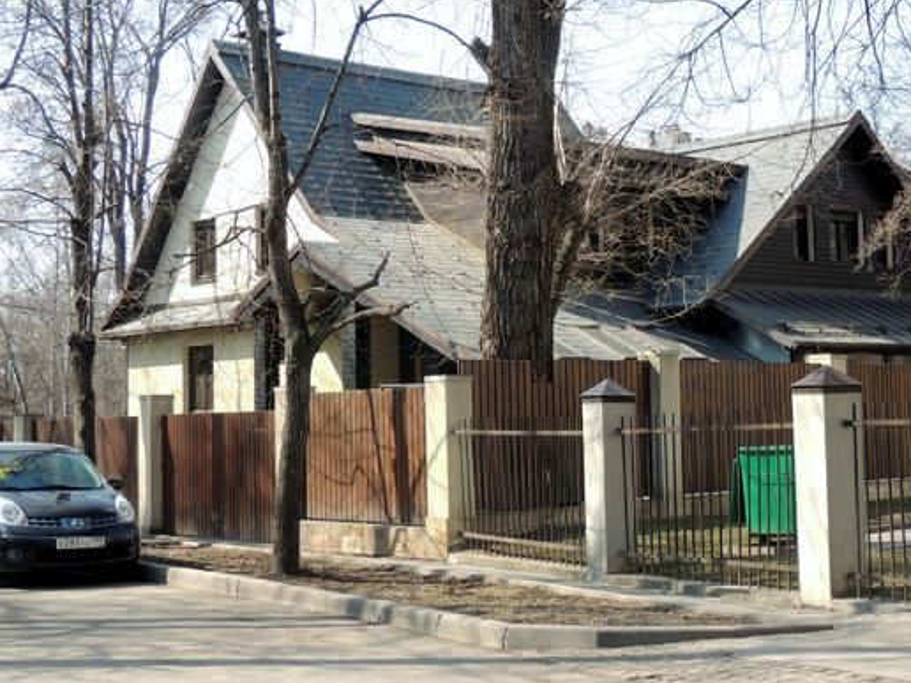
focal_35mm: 62
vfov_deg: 23.6
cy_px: 296
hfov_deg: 31.1
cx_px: 565
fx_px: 1632
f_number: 3.3
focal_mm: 7.1
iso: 100
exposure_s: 1/320
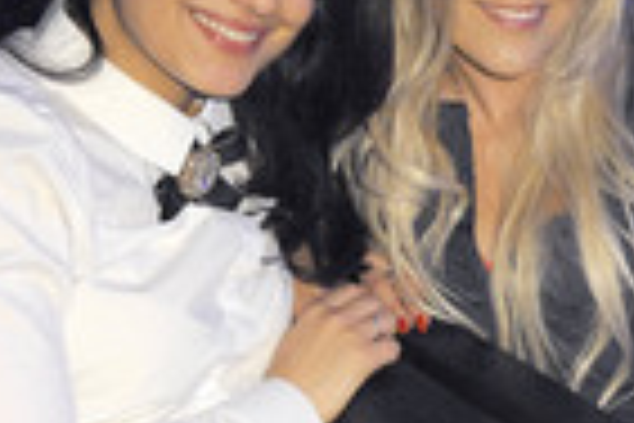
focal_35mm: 102
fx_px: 1796
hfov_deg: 18.9
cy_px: 360
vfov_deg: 13.3
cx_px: 773
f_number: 7.1
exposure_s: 1/125
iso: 5000
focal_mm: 32
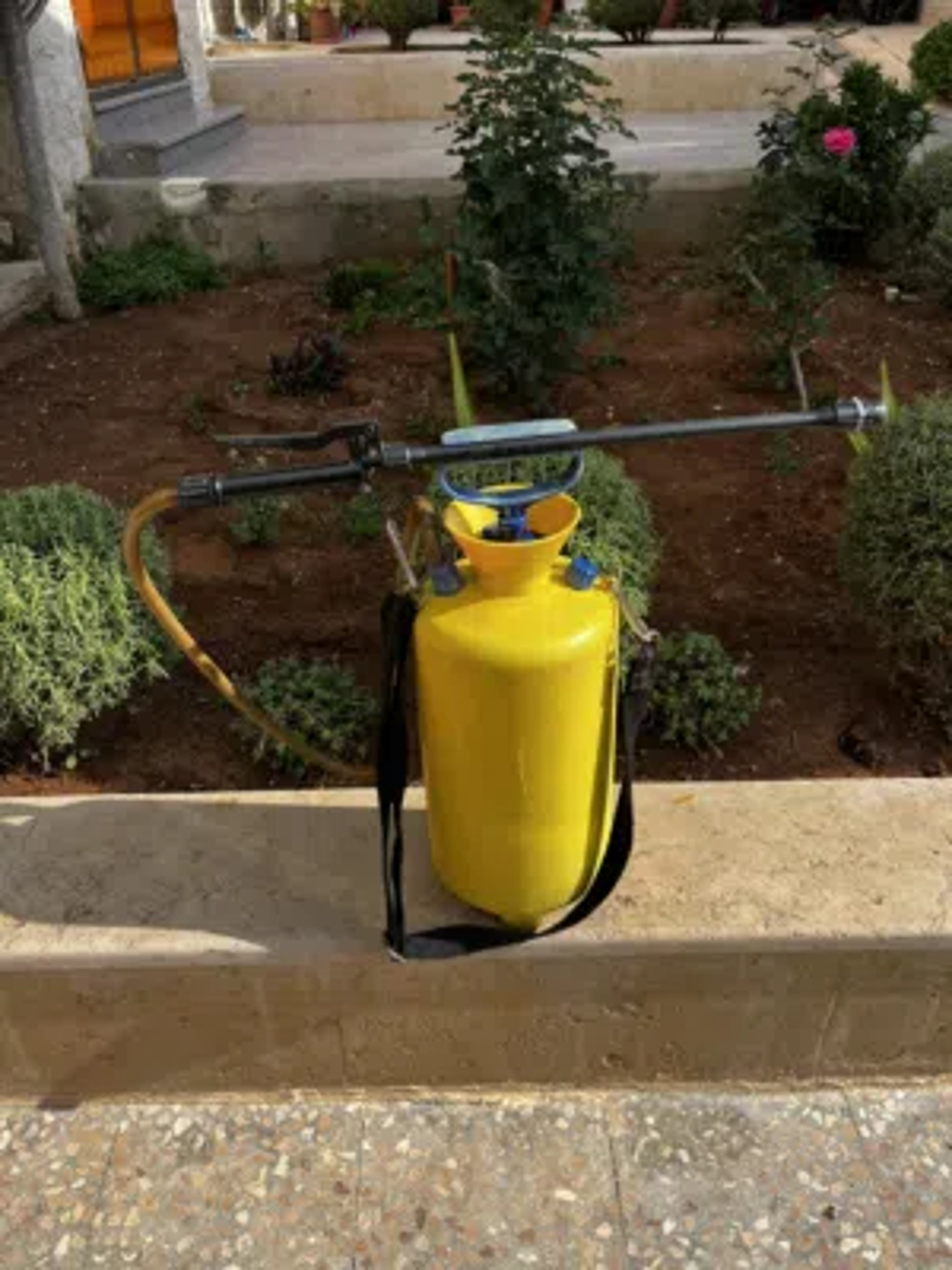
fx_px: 953
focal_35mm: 26
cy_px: 635
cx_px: 476
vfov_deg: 67.3
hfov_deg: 53.1
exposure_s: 1/2463
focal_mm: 5.1
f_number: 1.6
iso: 50
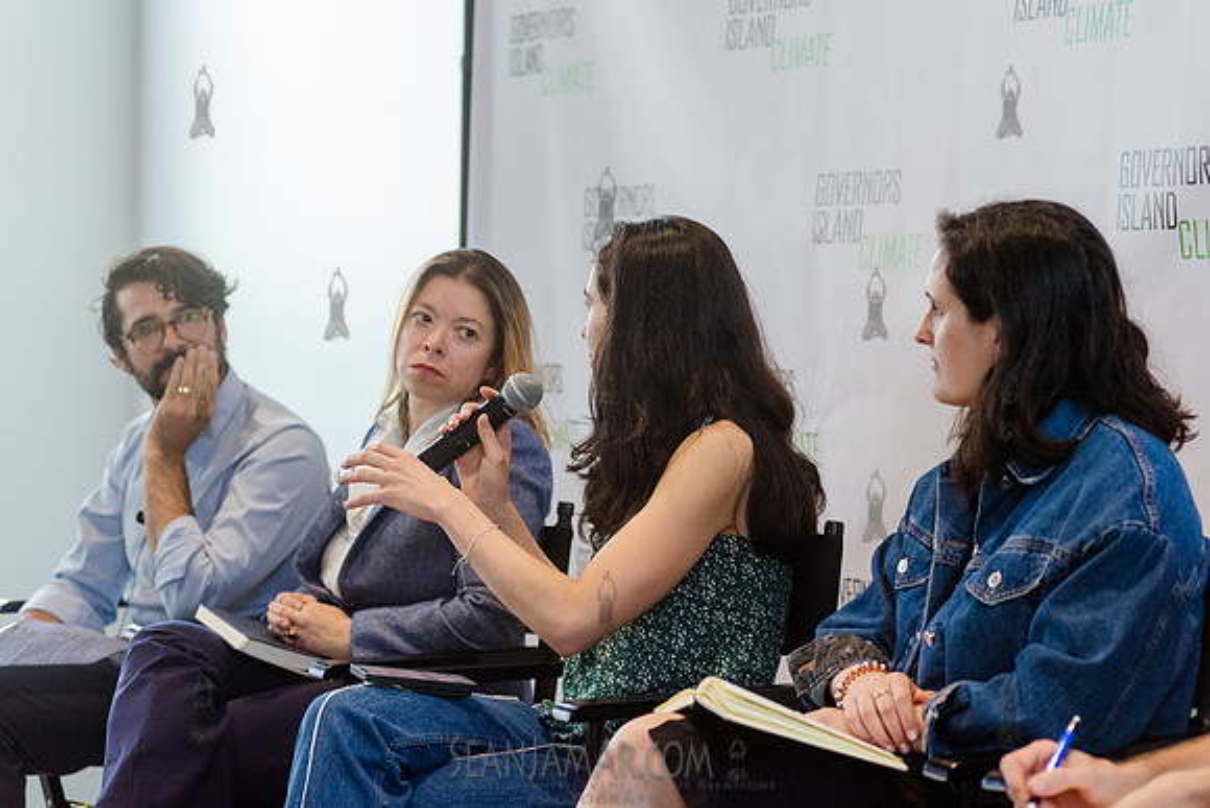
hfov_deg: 18.3
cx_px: 605
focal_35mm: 112
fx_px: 3765
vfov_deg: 12.2
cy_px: 404
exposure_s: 1/320
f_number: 4
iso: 4000
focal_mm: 112
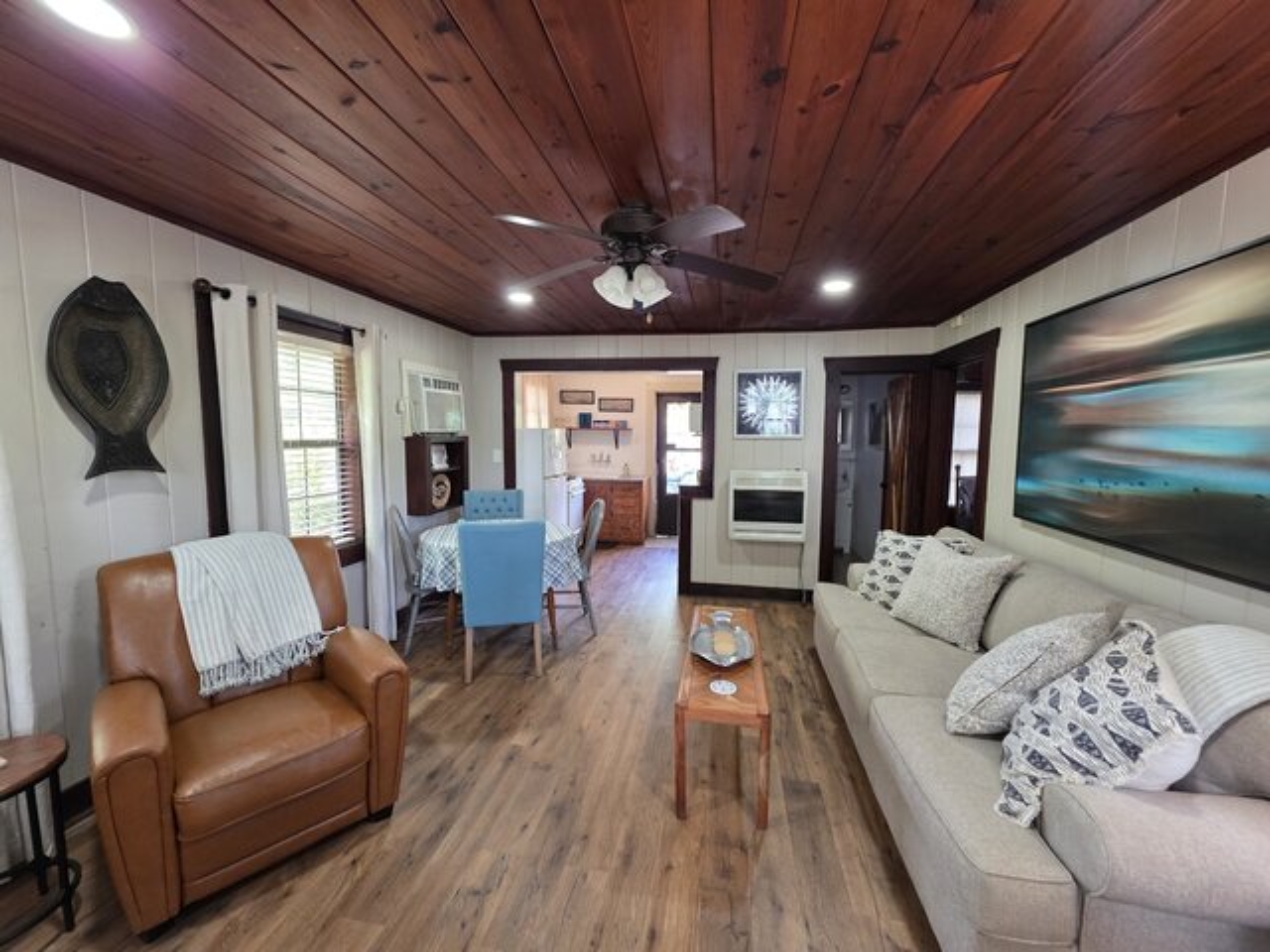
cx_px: 635
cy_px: 476
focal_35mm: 13
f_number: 1.9
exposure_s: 1/60
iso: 250
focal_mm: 2.2
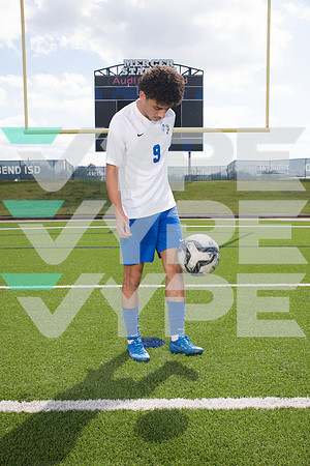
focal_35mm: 35
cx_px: 155
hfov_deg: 37.9
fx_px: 452
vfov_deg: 54.4
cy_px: 233
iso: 125
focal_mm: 35
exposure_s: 1/400
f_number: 7.1
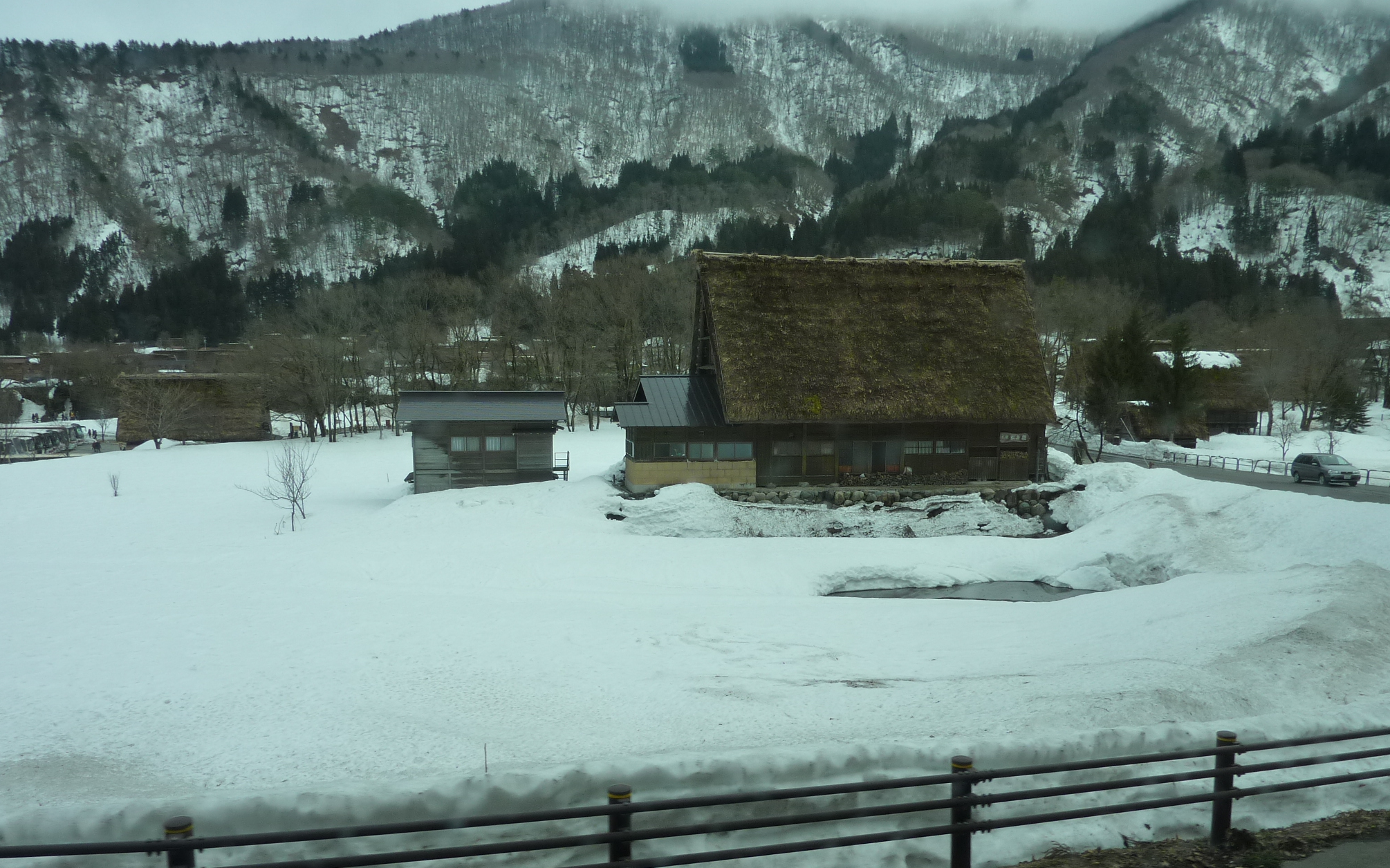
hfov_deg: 68.4
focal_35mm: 27
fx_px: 1023
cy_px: 513
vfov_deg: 45.8
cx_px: 689
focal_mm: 4.1
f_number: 4
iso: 125
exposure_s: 1/400
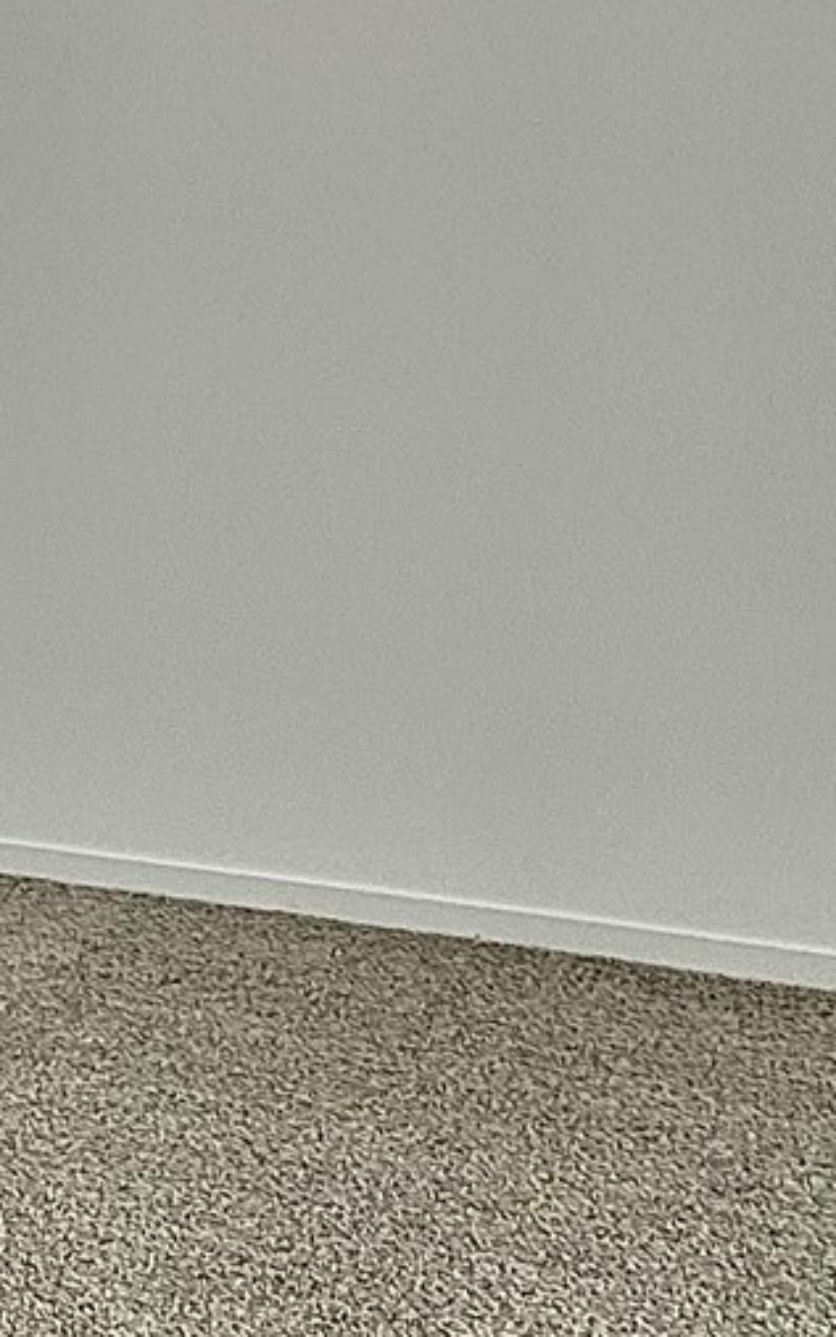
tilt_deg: -6.2
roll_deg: +0.1
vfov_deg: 33.7
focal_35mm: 60
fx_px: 2187
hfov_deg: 21.2
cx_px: 79
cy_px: 454
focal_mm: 2.22
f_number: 2.2
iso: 50
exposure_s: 1/120
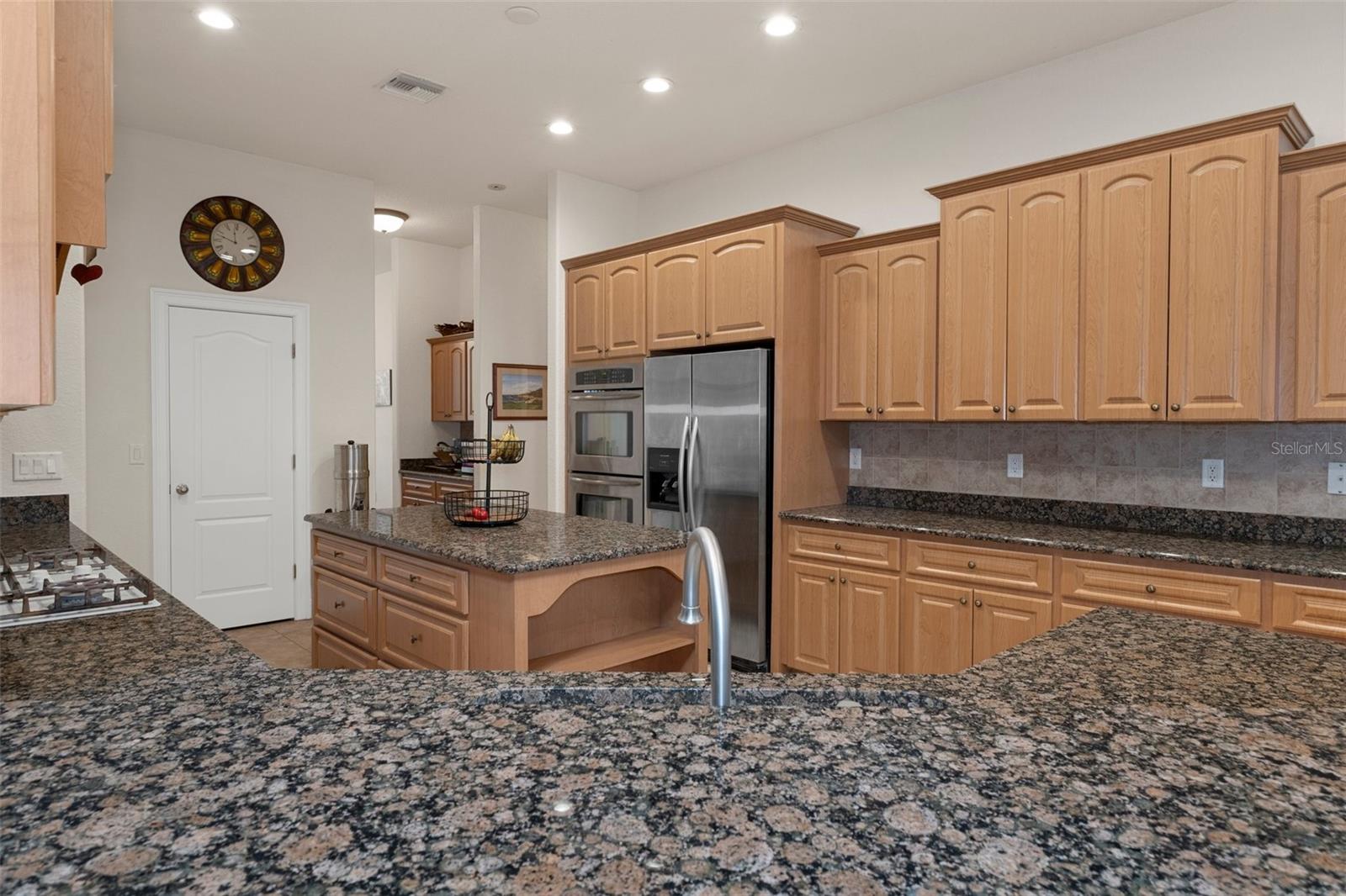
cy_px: 448
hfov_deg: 81.2
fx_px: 785
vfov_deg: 59.5
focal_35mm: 21
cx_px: 673
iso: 320
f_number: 8
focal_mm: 14
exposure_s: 1/2
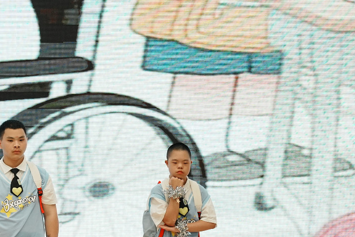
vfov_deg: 3.2
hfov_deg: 4.8
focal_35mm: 432
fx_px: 4259
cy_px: 230
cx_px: 83
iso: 1250
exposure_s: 1/500
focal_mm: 191
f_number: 3.5
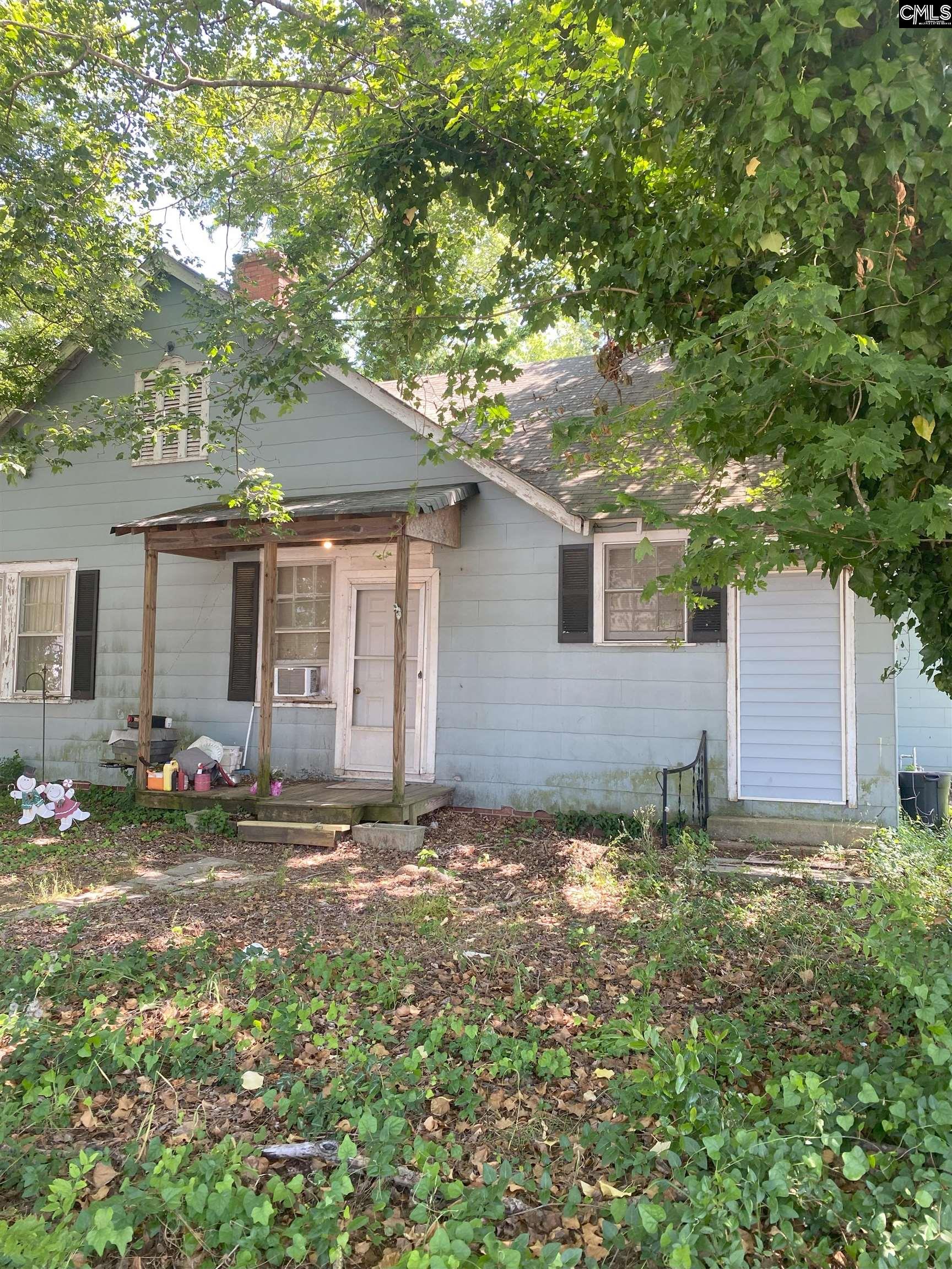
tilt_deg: +4.7
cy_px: 634
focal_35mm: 26
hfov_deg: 53.1
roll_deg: +0.6
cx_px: 476
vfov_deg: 67.3
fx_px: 953
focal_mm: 4.25
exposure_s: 1/122
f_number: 1.8
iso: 50
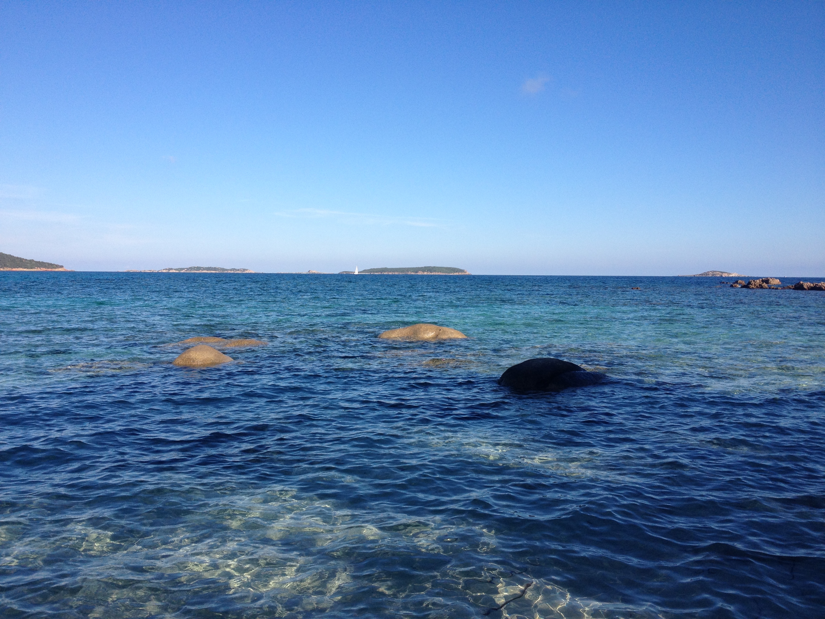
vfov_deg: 40.7
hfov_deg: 52.6
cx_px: 412
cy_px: 310
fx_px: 834
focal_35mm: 35
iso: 64
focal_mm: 4.28
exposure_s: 1/1672
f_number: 2.4
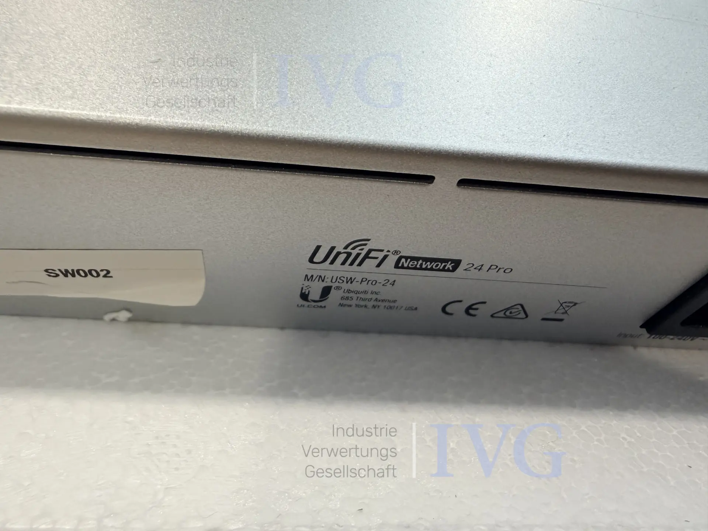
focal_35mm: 26
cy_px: 266
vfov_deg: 53.1
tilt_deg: -35.0
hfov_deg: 67.3
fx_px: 532
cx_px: 354
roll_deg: -7.9
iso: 200
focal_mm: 2.22
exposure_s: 1/100
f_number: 2.2
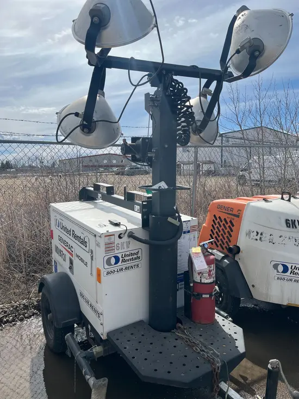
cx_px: 150
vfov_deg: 67.3
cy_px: 200
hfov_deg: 53.1
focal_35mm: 26
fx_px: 299
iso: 50
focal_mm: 5.1
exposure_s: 1/5556
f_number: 1.6
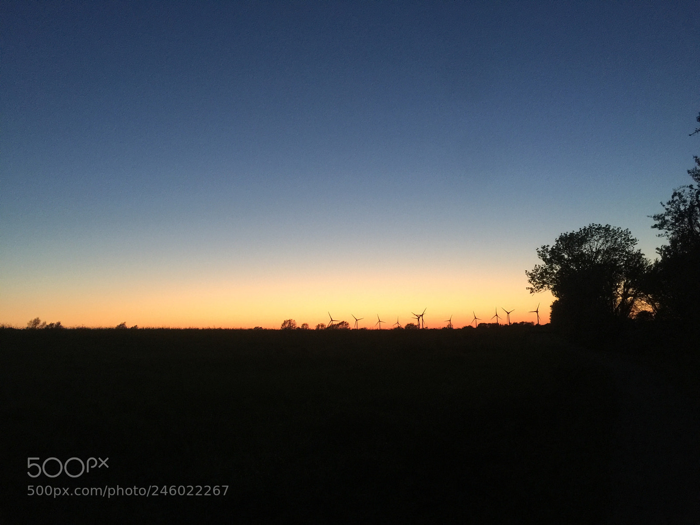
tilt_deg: +6.8
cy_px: 262
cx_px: 350
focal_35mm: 29
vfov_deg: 48.2
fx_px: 586
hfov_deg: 61.7
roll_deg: +1.4
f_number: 2.2
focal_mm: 4.15
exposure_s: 1/10
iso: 100
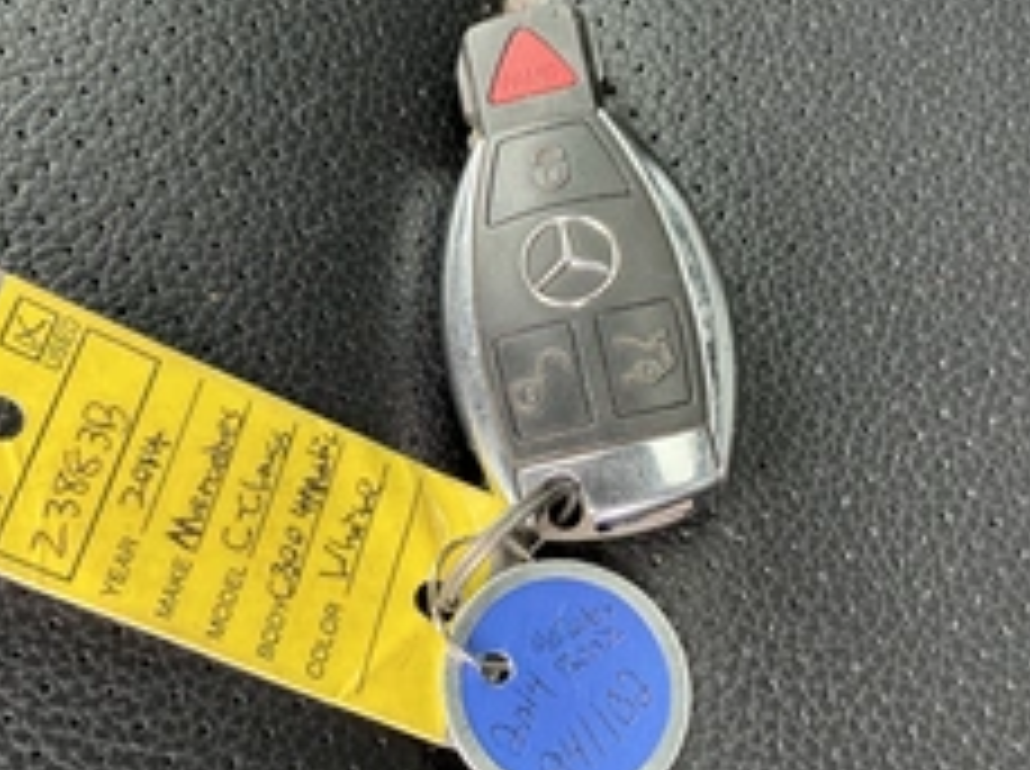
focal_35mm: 49
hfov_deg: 38.9
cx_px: 454
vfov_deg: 29.6
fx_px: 1456
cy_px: 410
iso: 64
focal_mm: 3
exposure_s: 1/78
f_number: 1.8
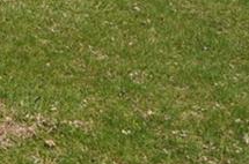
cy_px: -208
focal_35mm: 143
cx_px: -280
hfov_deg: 12.4
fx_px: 986
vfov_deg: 8.8
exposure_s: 1/400
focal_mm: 20
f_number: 10
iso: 200
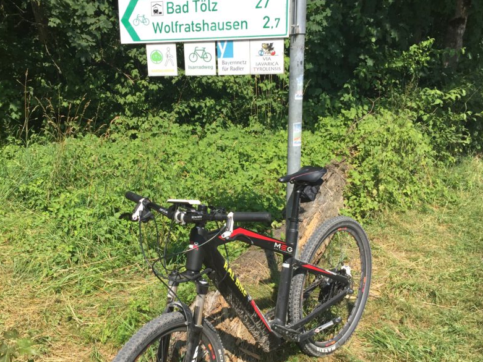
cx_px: 202
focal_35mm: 38
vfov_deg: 37.7
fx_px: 530
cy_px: 206
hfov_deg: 48.8
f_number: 2.2
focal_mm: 4.15
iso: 32
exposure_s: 1/1522
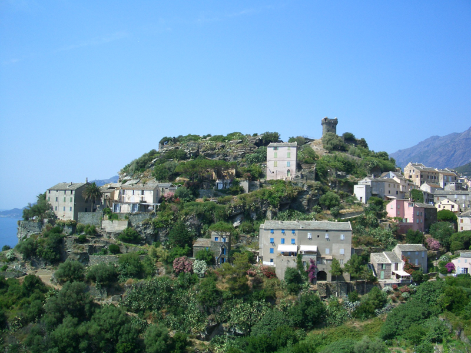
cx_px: 236
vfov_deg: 40.7
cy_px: 176
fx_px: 476
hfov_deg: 52.6
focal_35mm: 35
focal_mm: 5.8
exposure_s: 1/500
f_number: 4.3
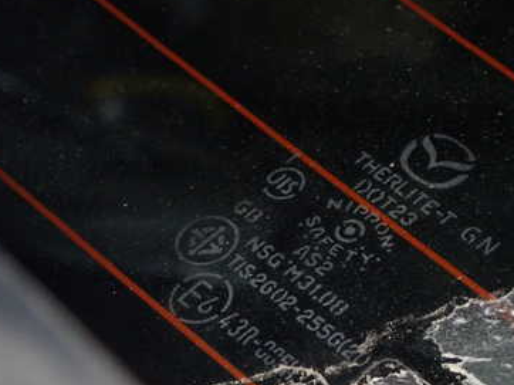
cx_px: 338
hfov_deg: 12.7
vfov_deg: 9.5
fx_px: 2315
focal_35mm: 156
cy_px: 207
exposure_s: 1/100
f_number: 14
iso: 800
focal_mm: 16.79
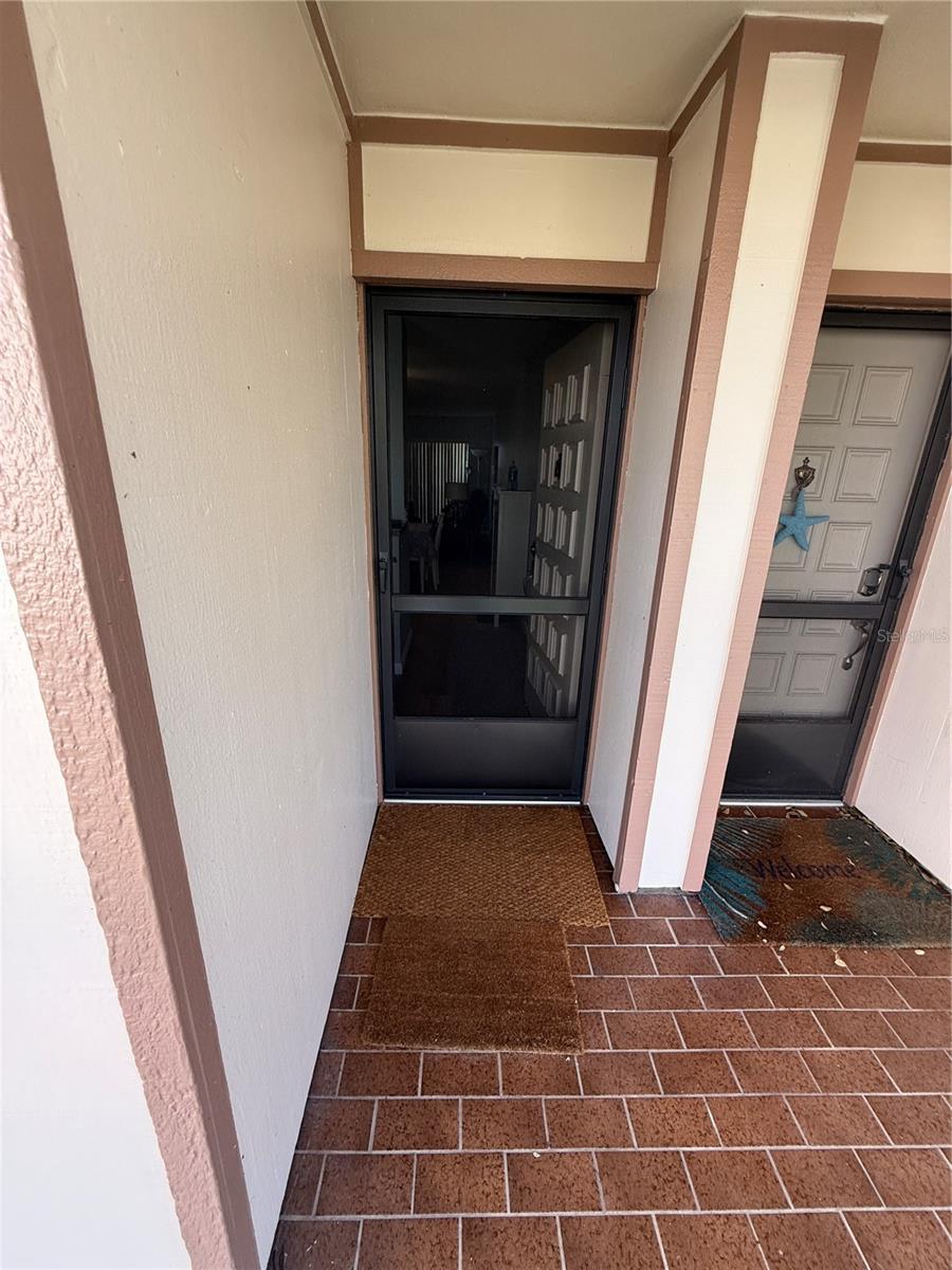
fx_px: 513
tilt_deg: -16.9
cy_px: 635
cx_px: 476
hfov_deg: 85.7
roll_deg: -2.2
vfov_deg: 102.1
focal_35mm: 14
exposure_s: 1/99
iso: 125
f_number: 2.2
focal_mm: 2.22
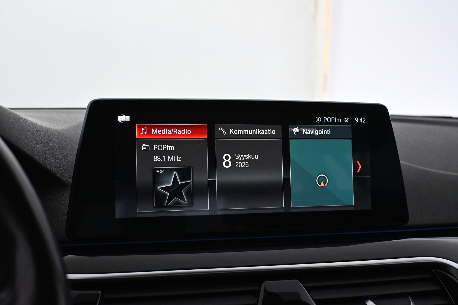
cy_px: 152
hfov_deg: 38.9
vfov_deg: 26.5
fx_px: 649
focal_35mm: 51
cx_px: 229
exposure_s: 1/80
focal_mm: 34
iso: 3200
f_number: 5
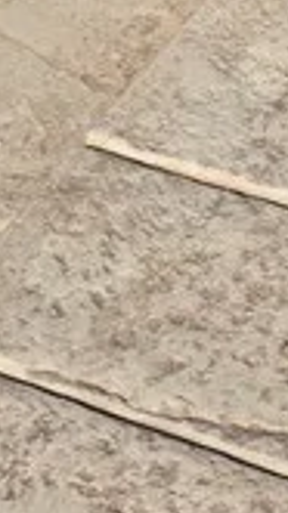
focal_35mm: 155
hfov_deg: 7.8
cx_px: 307
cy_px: -831
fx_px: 2111
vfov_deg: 11.0
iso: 80
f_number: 1.7
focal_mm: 6.25
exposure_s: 1/7944
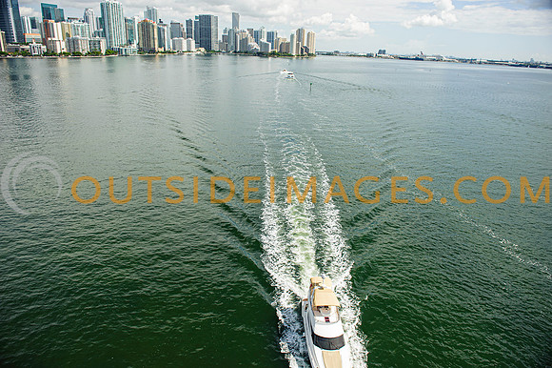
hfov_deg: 73.8
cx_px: 276
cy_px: 184
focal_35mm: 24
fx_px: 368
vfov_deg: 53.1
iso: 200
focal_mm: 24
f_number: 4
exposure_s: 1/2000
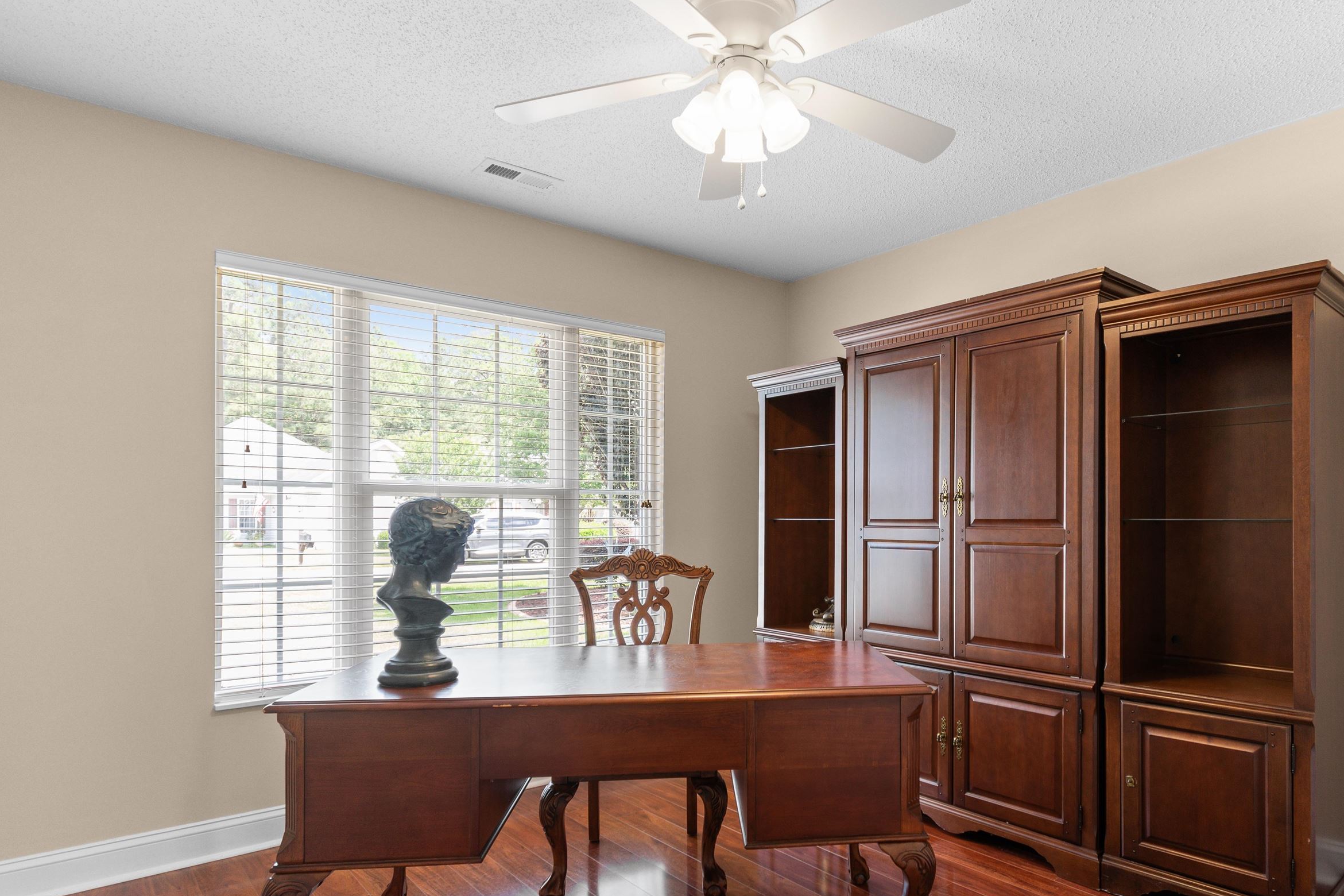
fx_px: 784
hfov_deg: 80.5
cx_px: 785
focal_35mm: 21
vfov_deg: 59.2
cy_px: 512
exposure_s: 1/2
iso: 100
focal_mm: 11
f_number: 4.8
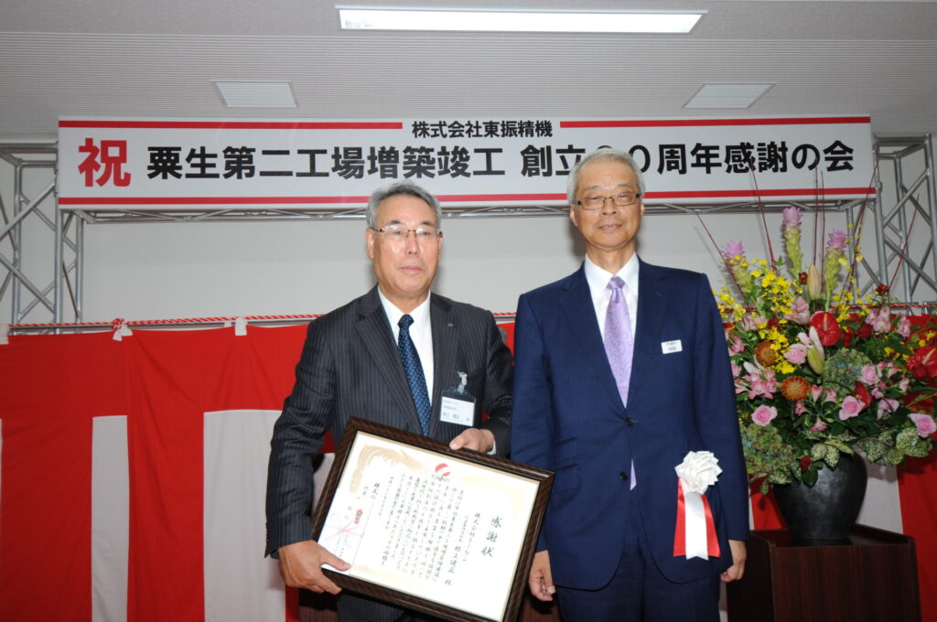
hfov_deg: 53.2
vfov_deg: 36.8
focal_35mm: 36
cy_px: 311
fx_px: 936
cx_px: 468
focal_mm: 24
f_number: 4.8
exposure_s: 1/45
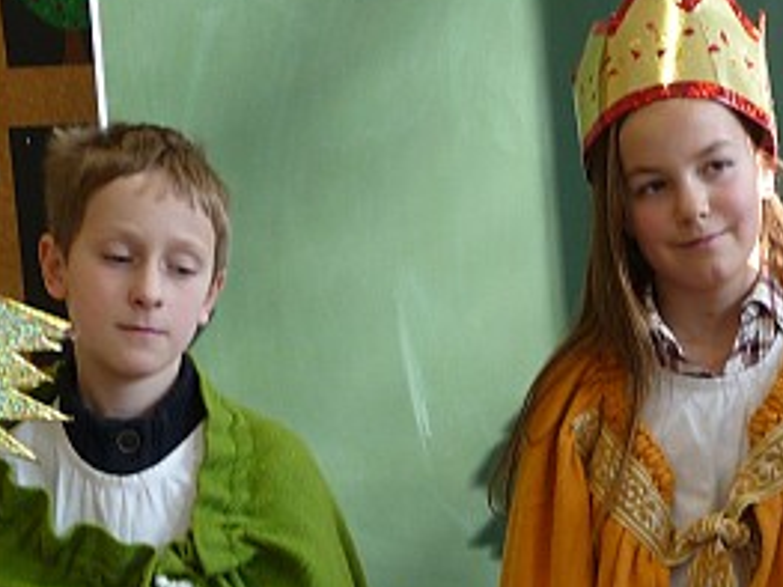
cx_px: 625
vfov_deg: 14.7
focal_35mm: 97
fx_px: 2193
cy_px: 699
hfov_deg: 20.0
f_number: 3.6
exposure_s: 1/40
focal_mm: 5.6
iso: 100
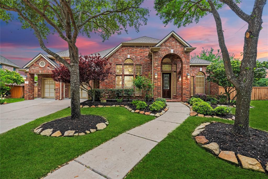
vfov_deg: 73.8
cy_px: 90
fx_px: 119
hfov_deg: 96.7
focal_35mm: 16
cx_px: 134
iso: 100
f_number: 8
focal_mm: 16
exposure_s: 1/60
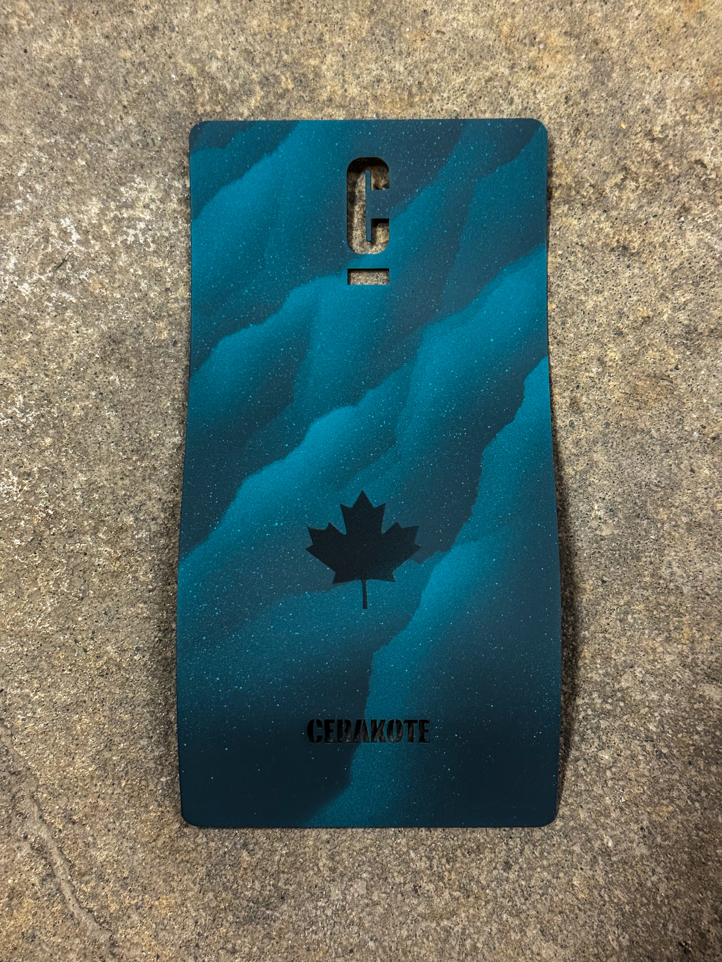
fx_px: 1335
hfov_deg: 30.3
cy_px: 481
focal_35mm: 48
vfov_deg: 39.7
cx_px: 361
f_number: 1.8
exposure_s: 1/40
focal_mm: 6.86
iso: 320
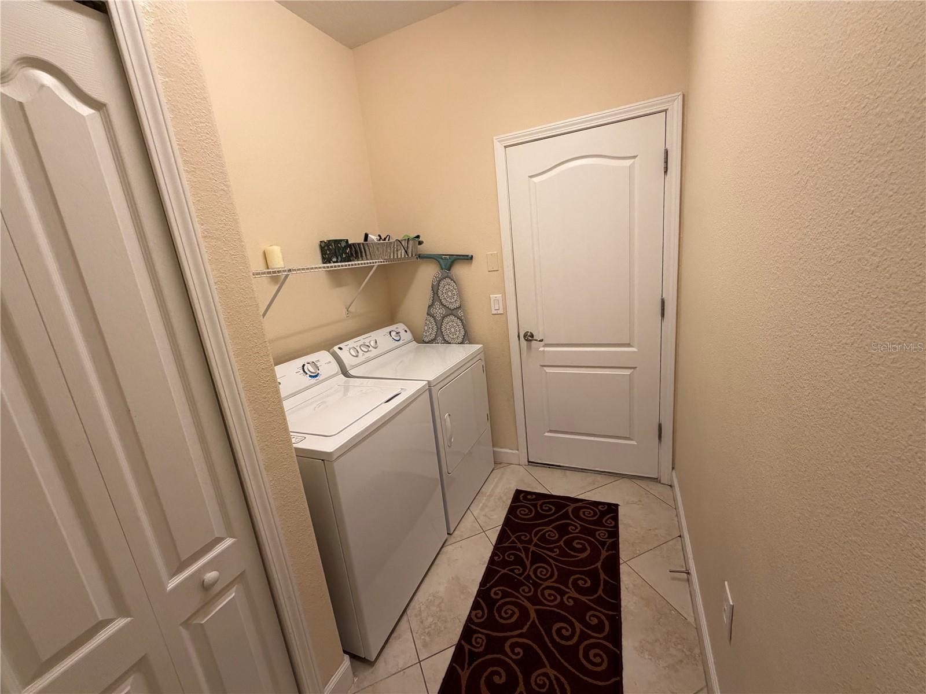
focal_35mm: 14
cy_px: 347
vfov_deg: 85.7
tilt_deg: -13.9
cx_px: 463
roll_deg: +6.5
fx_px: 375
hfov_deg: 102.1
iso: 320
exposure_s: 1/120
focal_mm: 2.22
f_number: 2.2
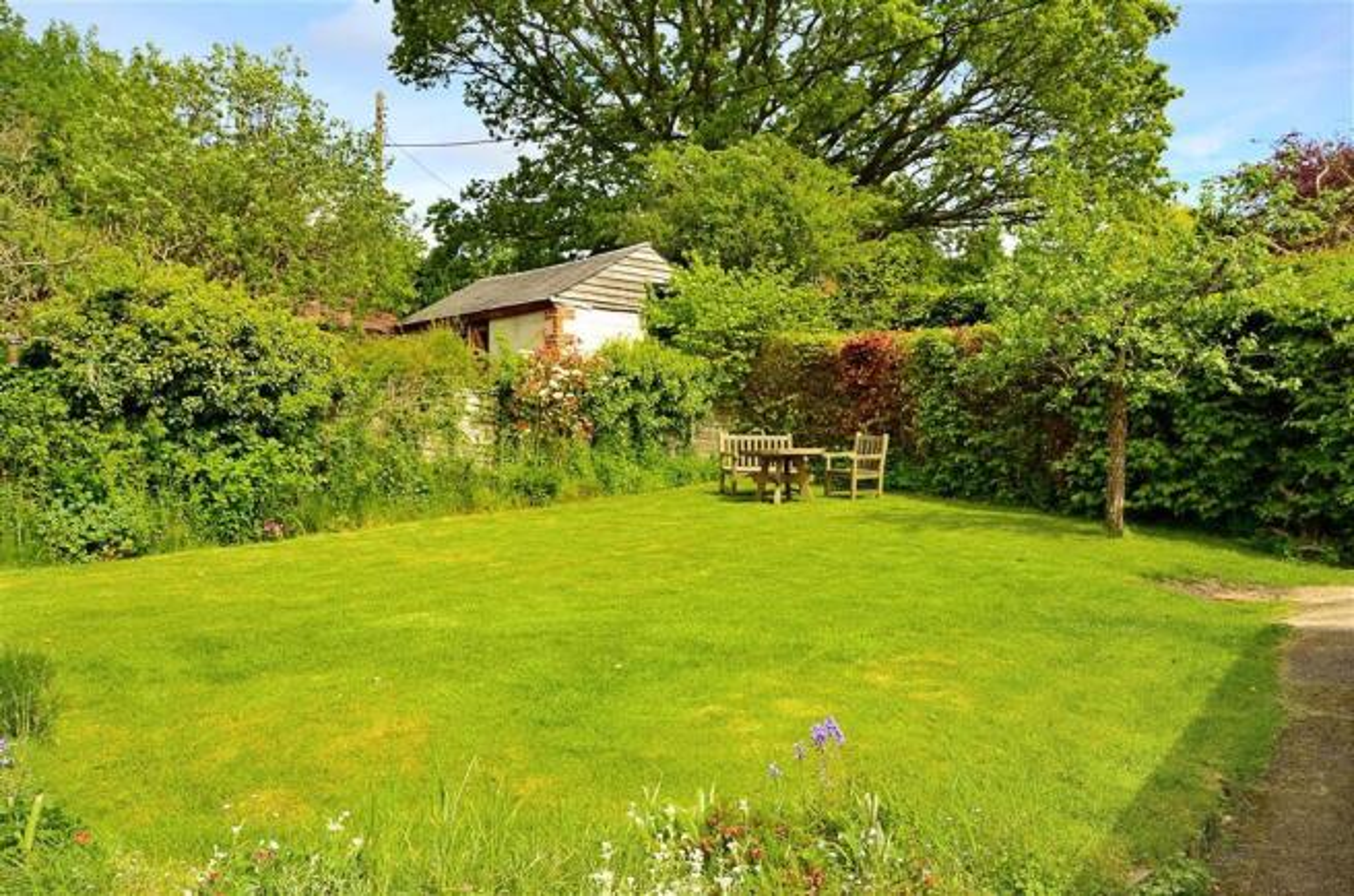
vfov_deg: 43.4
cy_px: 448
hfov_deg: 62.0
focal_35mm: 30
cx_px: 677
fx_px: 1126
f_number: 14
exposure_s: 1/50
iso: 200
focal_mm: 20
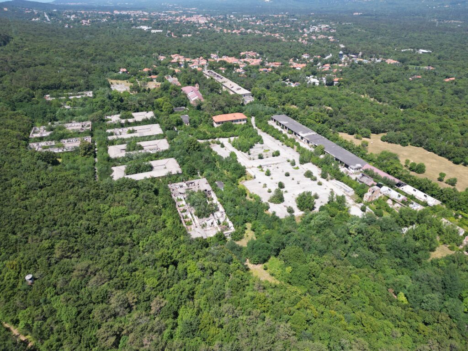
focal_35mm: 24
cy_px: 176
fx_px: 324
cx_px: 234
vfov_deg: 56.8
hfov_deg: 71.6
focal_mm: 6.72
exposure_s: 1/1600
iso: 120
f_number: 1.7
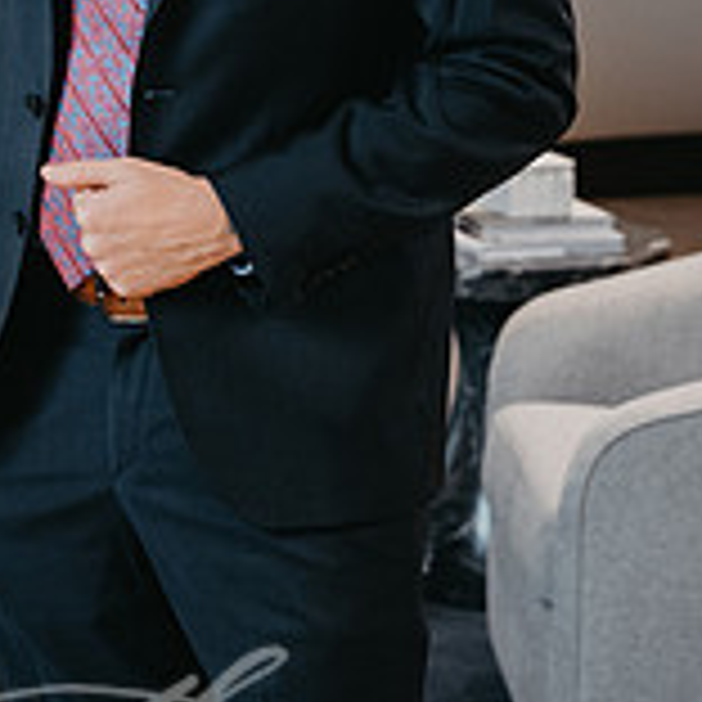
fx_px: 3946
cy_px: -50
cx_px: 153
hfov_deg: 10.1
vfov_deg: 10.1
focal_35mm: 172
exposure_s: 1/125
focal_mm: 70
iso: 2000
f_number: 4.5
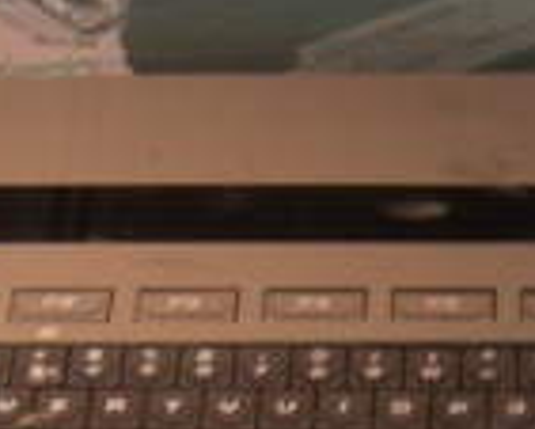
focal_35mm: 159
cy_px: 444
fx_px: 2519
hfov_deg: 12.1
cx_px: 315
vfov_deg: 9.6
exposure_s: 1/50.4
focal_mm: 7.5
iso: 64
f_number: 2.7
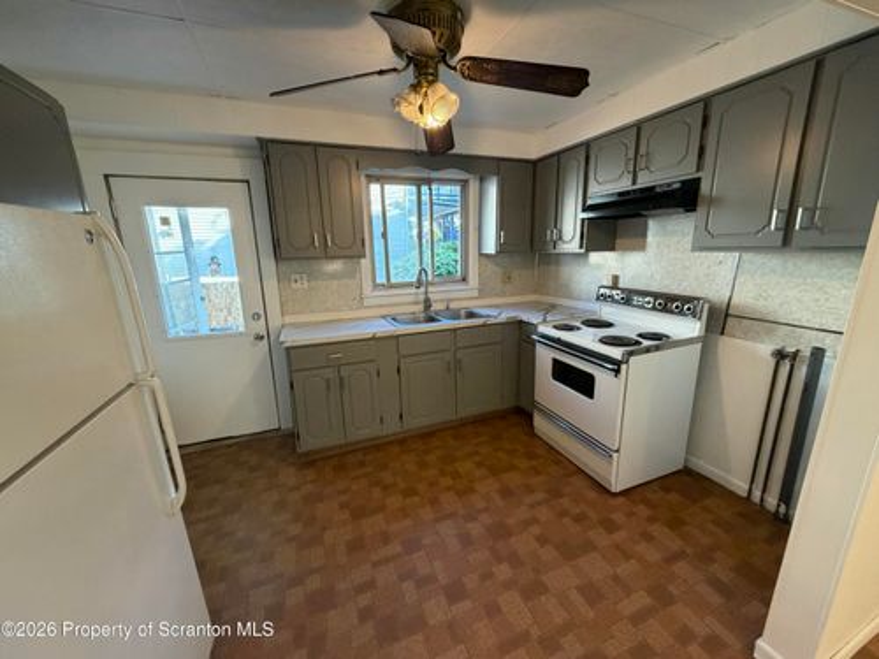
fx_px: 356
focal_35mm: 14
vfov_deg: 85.7
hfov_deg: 102.1
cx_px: 440
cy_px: 330
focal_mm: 2.22
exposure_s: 1/79
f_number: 2.2
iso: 320
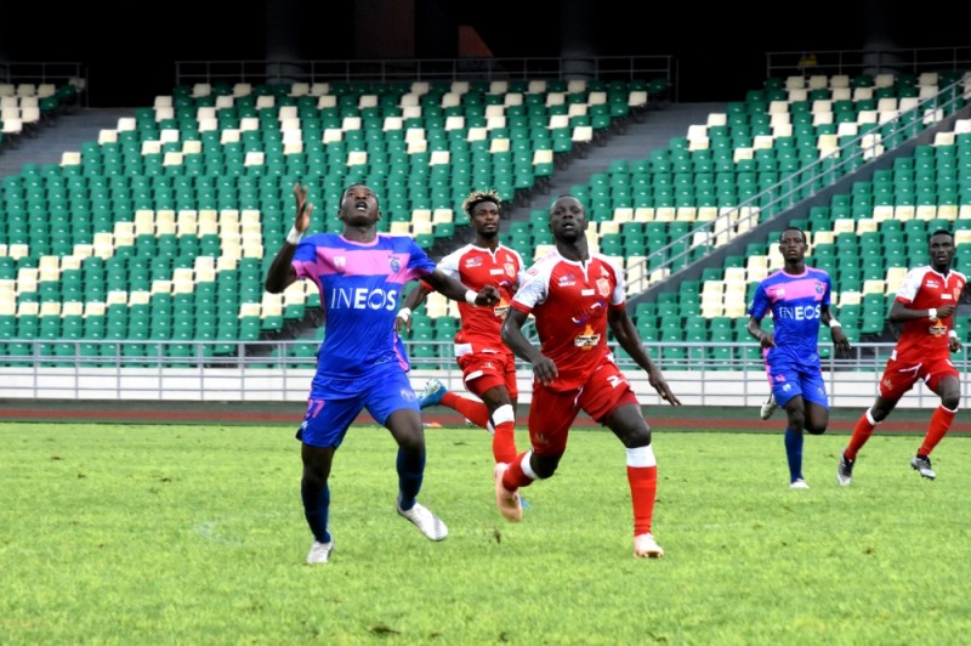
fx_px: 6872
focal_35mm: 255
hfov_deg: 8.1
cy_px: 323
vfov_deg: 5.4
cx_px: 486
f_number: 10
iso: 3200
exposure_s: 1/400
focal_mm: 170
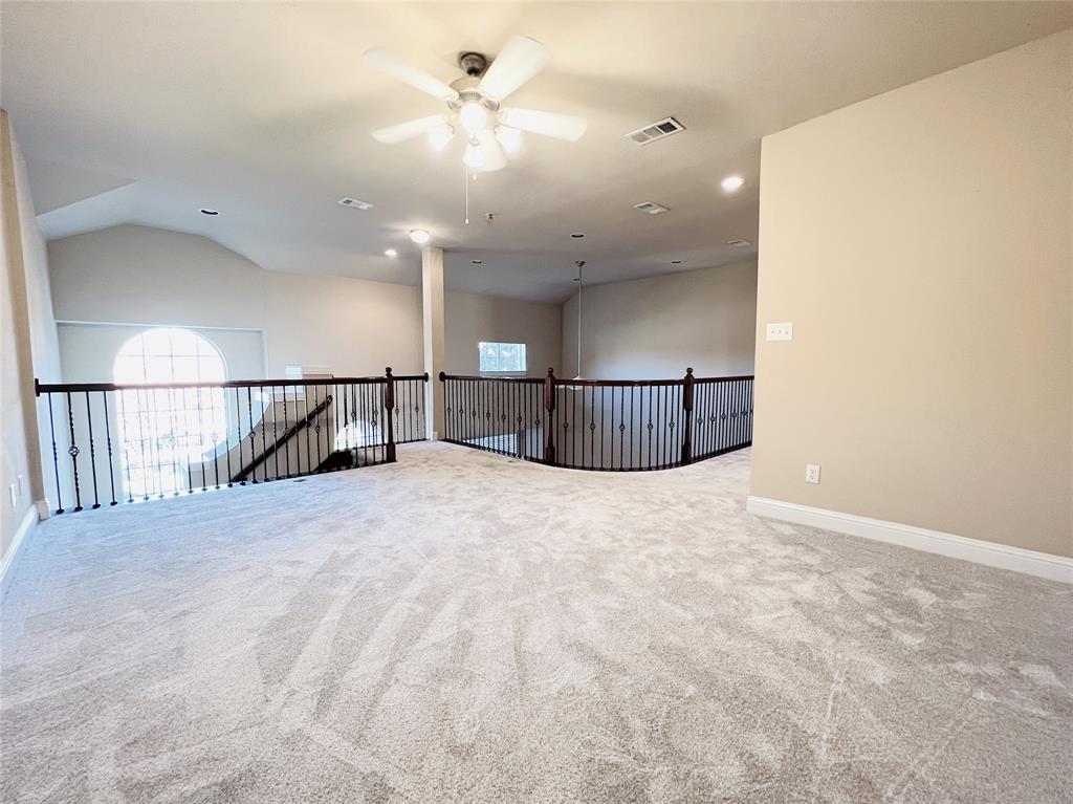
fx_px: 403
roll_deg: +1.7
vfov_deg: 89.9
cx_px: 536
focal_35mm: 13
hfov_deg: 106.2
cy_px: 402
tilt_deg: -5.5
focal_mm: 1.57
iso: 320
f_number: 1.8
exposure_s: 1/60
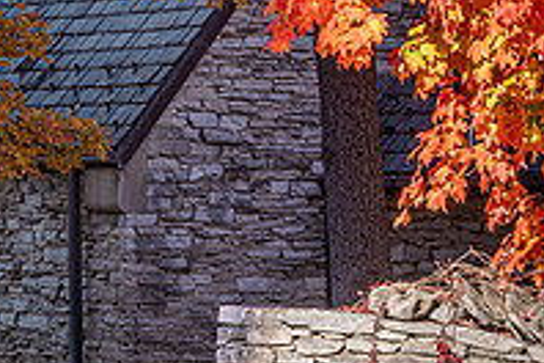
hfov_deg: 6.7
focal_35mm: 306
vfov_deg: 4.5
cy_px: -130
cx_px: -42
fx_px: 4624
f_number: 13
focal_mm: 90
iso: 160
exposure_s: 1/60
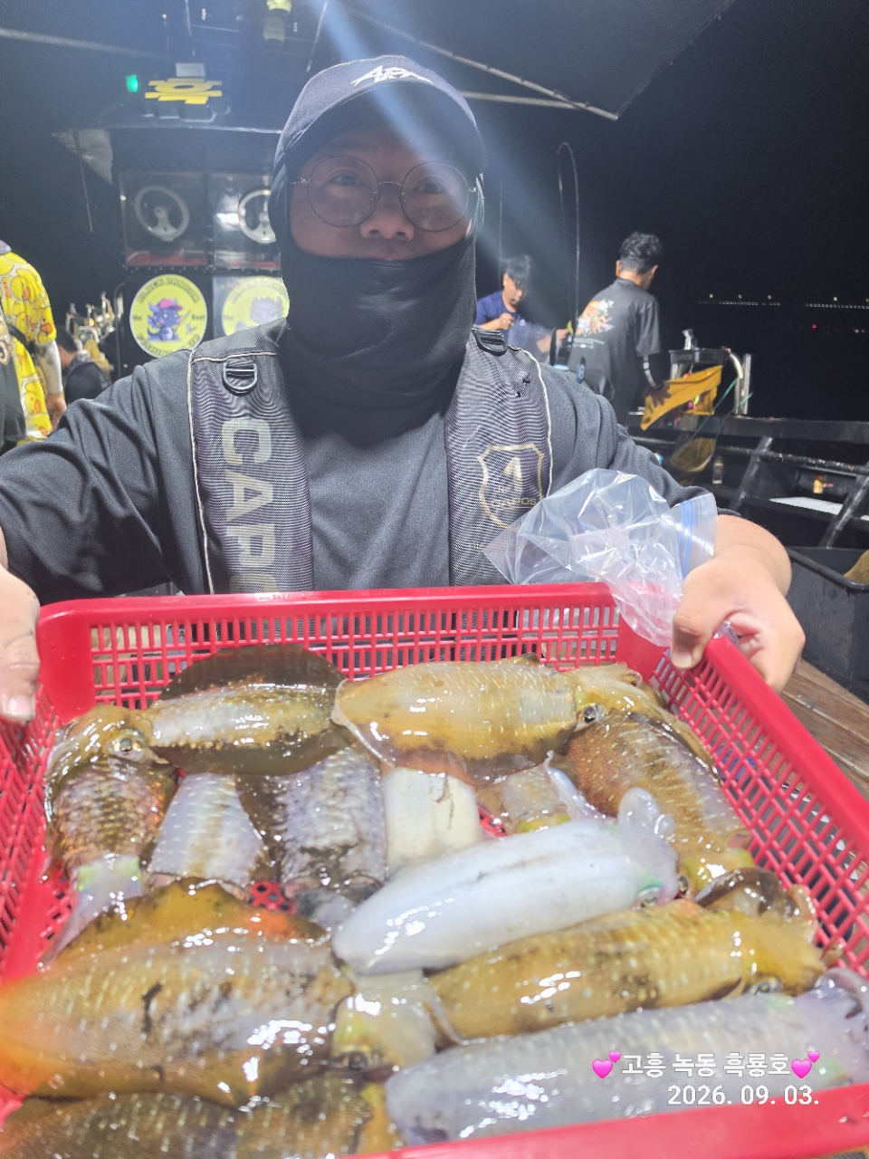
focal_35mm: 23
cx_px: 434
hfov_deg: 58.9
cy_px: 580
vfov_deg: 73.9
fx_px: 770
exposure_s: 1/120
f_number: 1.4
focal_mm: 6.5
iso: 250
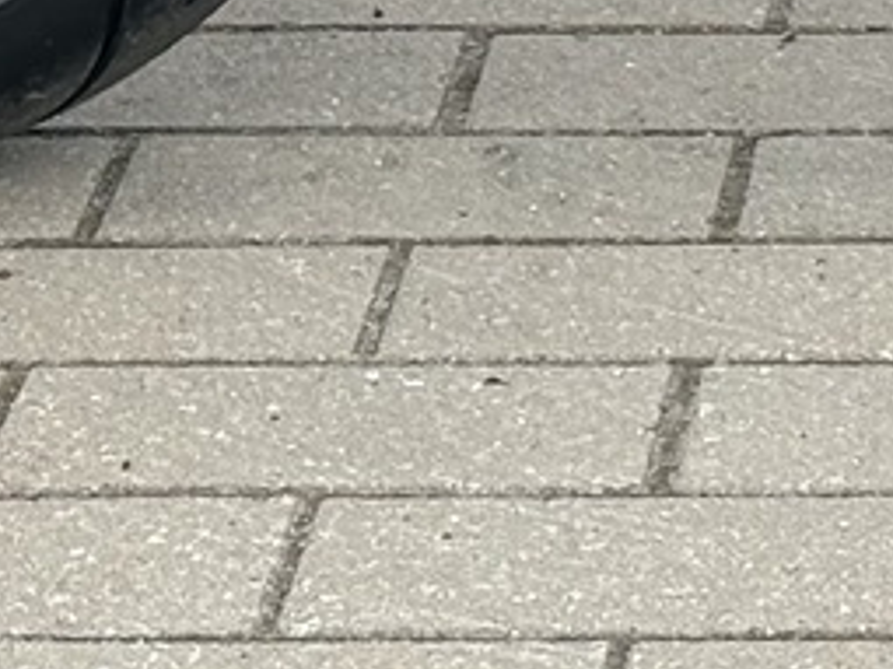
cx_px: 1401
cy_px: -1093
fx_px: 8406
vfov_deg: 4.4
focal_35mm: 326
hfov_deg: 6.0
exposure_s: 1/1002
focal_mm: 5.96
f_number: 1.6
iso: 40
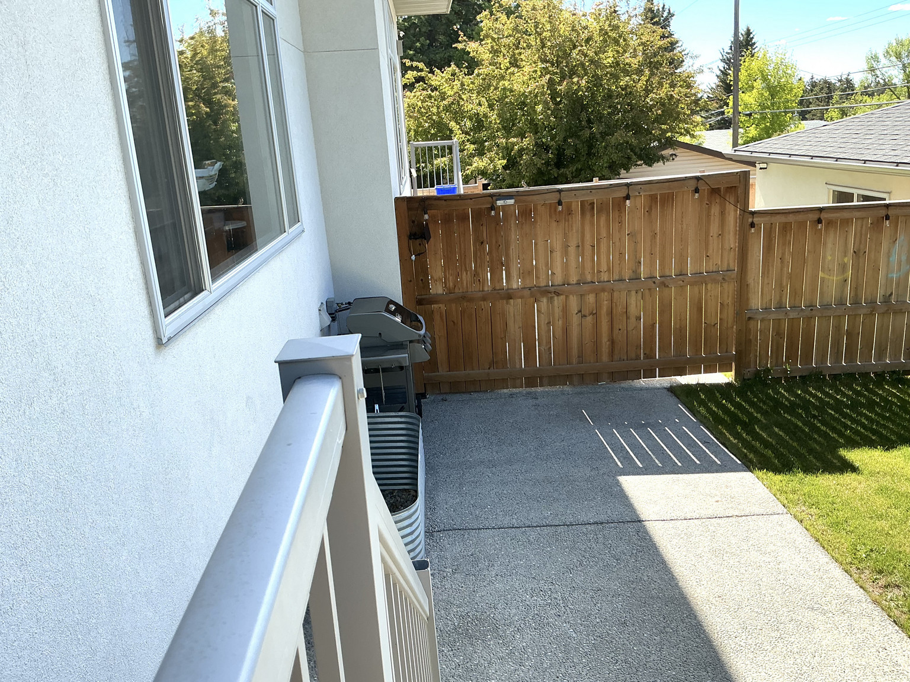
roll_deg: +4.1
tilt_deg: -15.9
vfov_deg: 48.2
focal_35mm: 29
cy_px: 341
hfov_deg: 61.7
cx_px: 455
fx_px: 762
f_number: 1.8
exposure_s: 1/482
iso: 25
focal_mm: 3
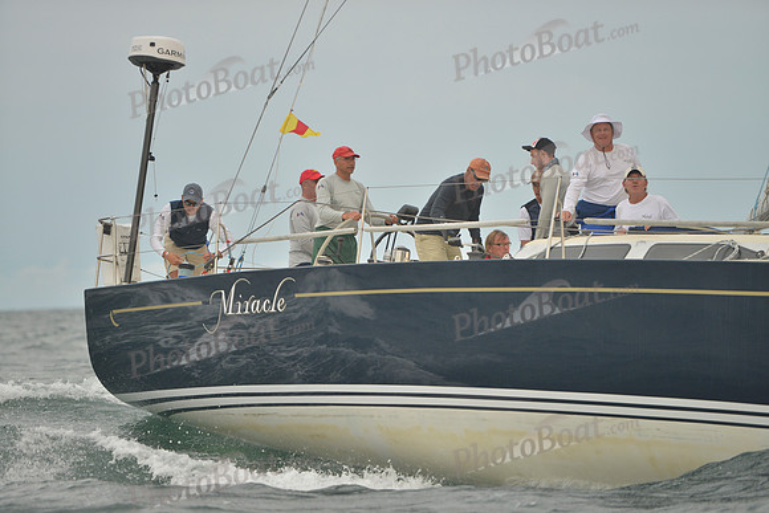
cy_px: 256
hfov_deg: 11.4
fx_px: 3846
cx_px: 384
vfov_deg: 7.6
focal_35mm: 180
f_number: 2.8
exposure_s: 1/640
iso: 400
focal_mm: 180
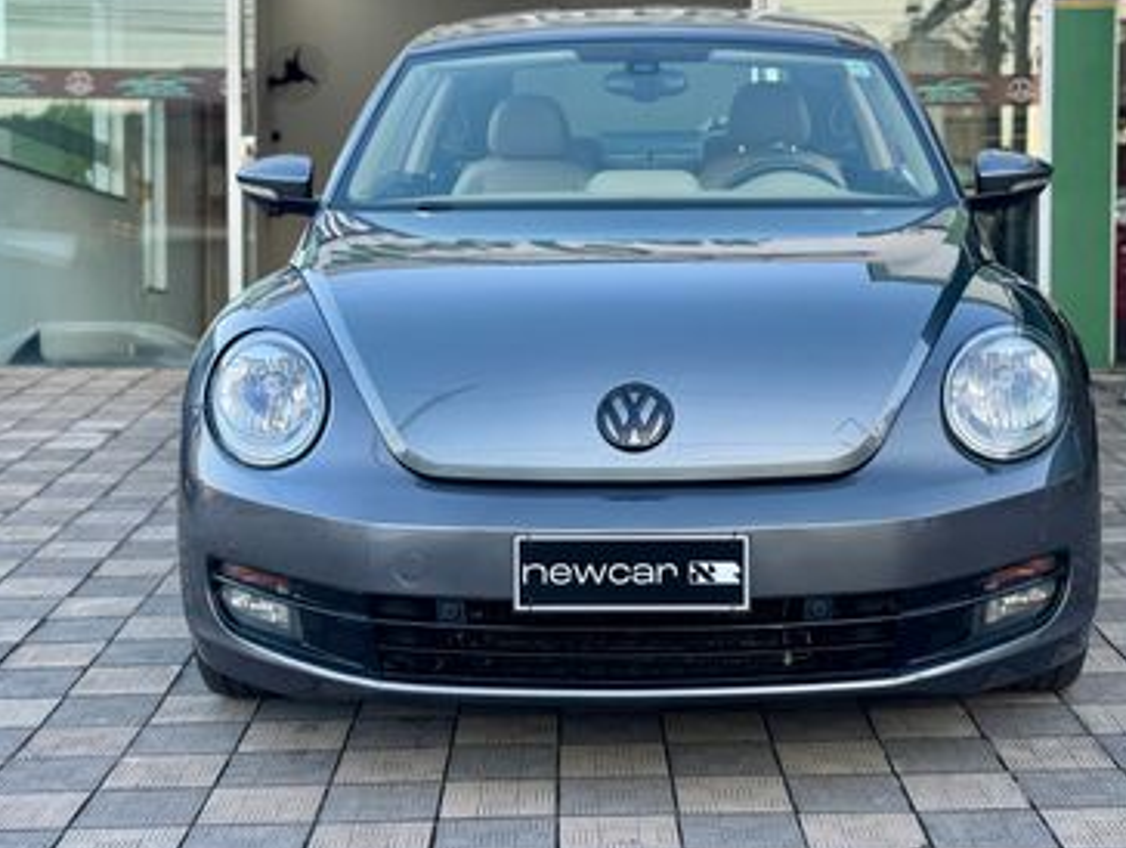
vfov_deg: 23.7
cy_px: 371
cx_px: 668
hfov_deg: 31.1
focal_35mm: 62
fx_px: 2019
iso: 50
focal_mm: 6.76
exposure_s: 1/183
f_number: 1.78
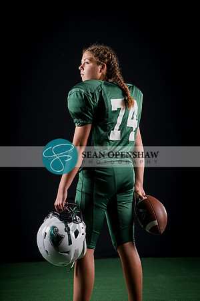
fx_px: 917
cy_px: 150
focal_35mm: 110
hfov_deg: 12.5
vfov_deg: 18.6
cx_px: 100
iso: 200
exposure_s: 1/160
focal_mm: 110
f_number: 4
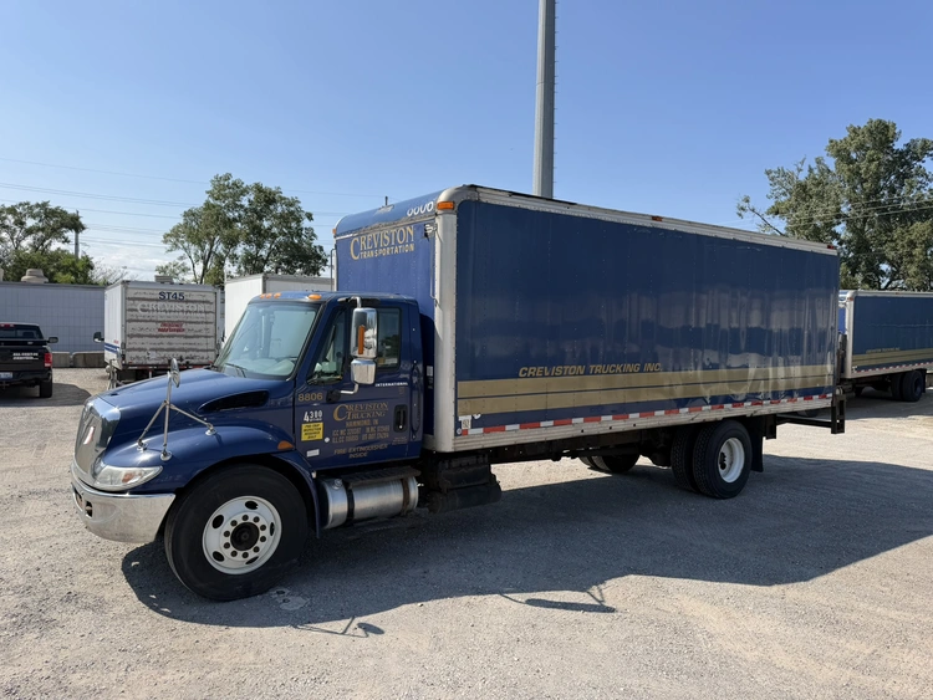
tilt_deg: +0.9
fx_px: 647
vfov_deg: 56.8
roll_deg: -0.1
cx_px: 466
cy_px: 350
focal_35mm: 24
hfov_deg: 71.6
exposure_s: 1/3584
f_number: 1.78
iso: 80
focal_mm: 6.76
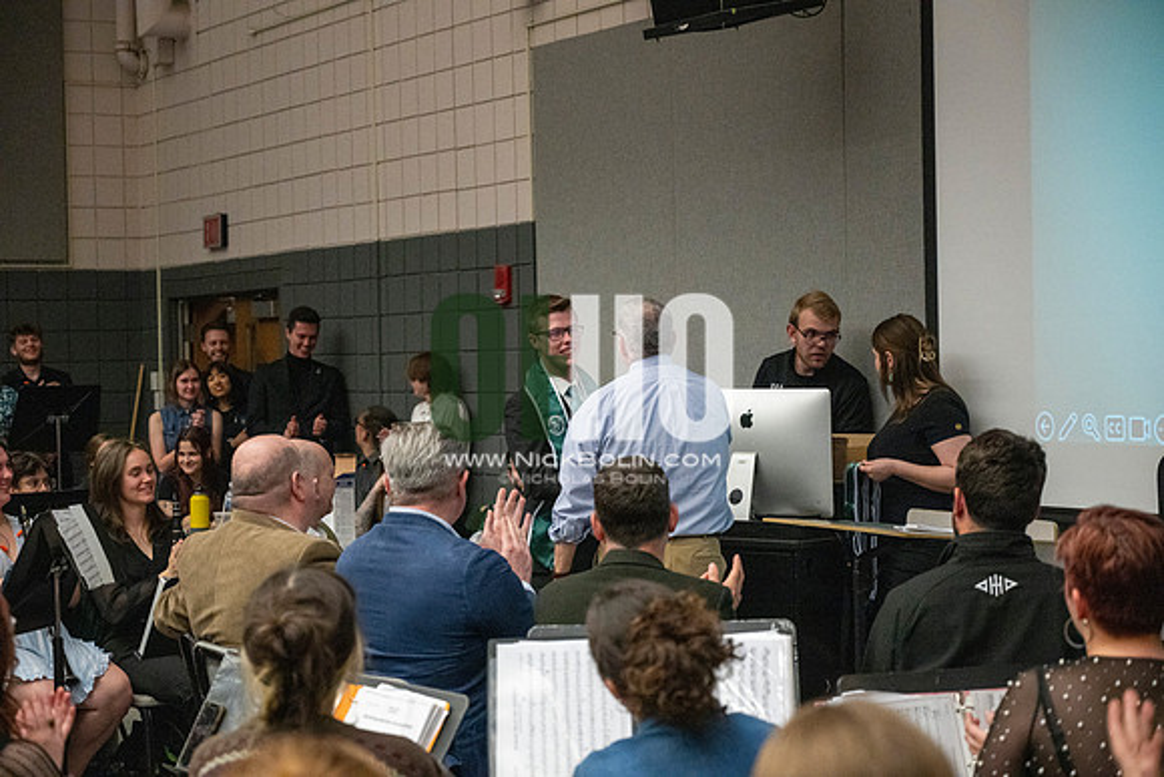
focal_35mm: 70
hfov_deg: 28.8
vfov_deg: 19.5
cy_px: 388
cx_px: 582
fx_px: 2264
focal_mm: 70
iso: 10000
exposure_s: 1/500
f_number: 4
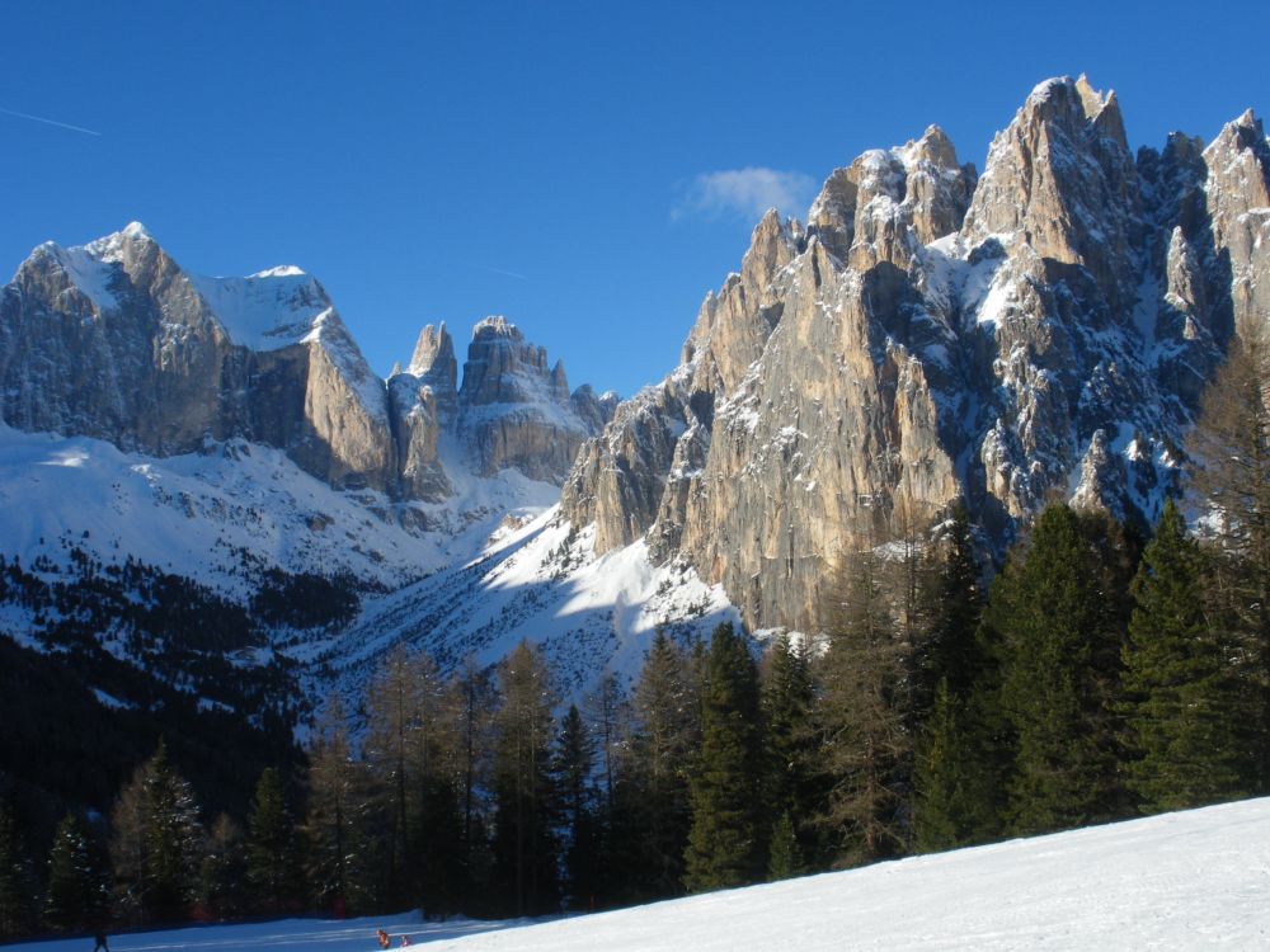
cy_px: 476
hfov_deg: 44.8
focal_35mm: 42
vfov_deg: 34.3
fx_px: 1541
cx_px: 635
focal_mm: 7.5
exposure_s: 1/250
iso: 64
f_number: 6.2
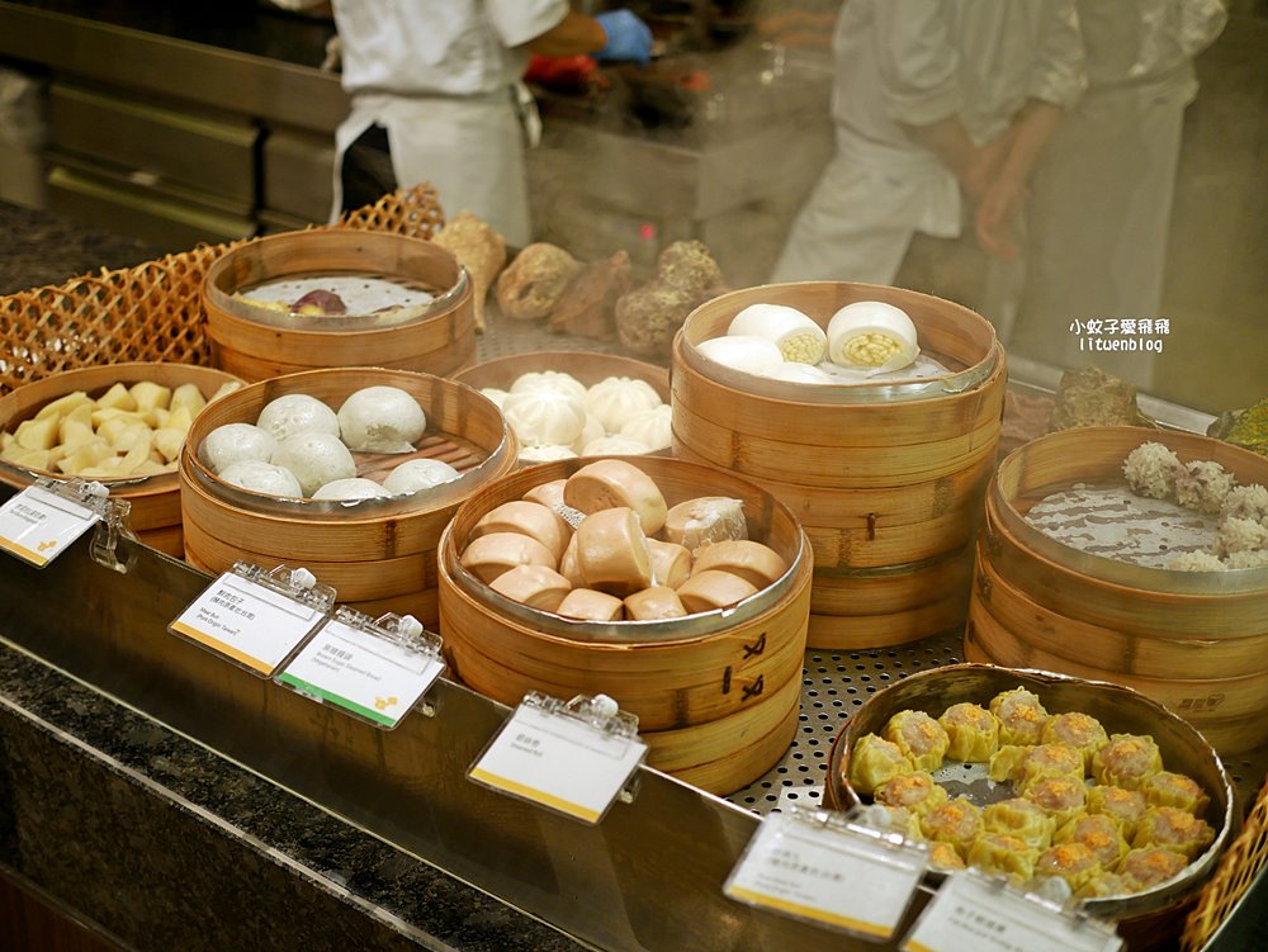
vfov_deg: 29.1
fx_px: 1832
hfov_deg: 38.2
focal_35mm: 50
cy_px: 476
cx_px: 634
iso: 200
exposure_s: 1/100
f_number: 1.8
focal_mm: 25
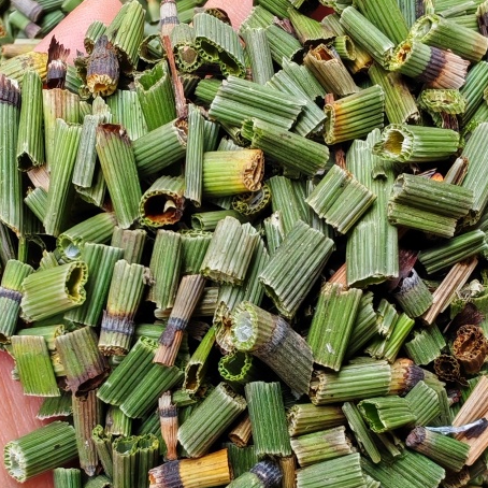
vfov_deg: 31.6
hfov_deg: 31.5
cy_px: 238
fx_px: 861
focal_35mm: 54
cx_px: 295
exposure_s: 1/160
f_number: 2.2
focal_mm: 1.96
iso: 50
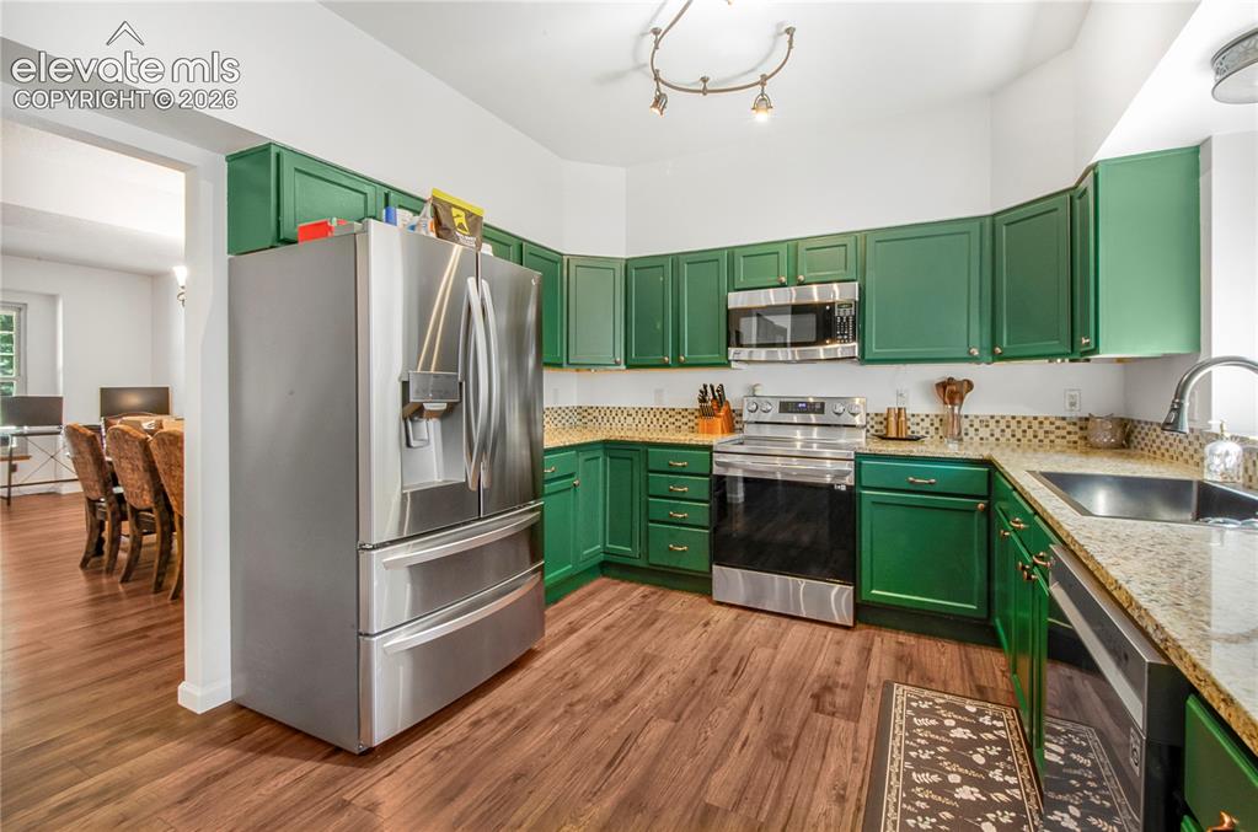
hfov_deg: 100.5
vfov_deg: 77.0
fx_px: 523
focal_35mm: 15
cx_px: 629
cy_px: 416
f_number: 22
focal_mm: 10
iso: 500
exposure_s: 1/1.43
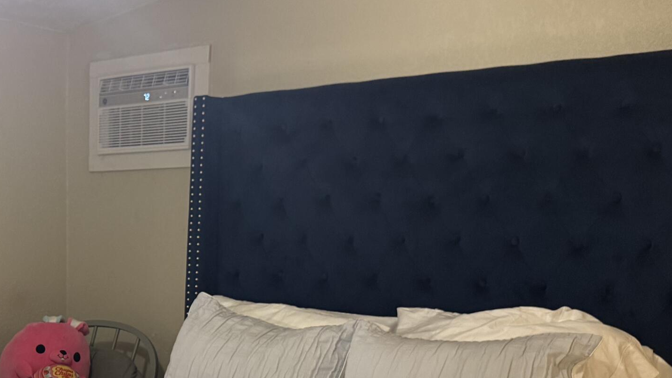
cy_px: 384
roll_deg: -0.3
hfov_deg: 35.5
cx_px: 60
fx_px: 980
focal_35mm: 55
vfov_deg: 21.0
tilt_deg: -7.9
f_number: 1.78
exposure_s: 1/60
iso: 250
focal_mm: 6.76
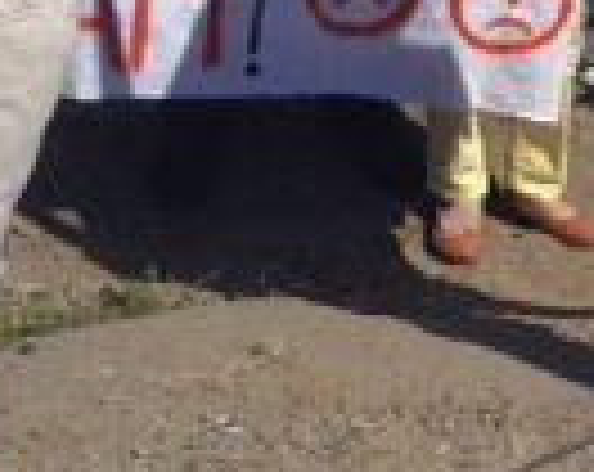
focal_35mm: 166
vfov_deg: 9.3
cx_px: 819
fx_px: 2912
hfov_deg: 11.3
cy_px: 234
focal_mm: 4.28
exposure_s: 1/4255
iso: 50
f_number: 2.4
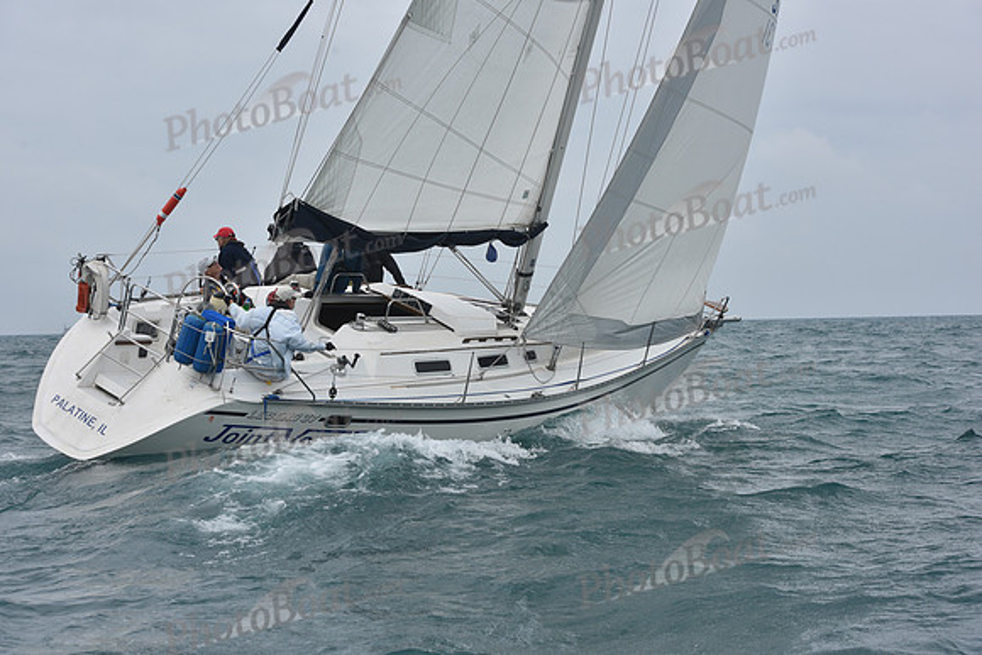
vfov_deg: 19.5
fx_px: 1910
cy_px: 328
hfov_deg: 28.8
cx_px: 491
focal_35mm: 70
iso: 250
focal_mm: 70
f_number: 9
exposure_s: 1/800
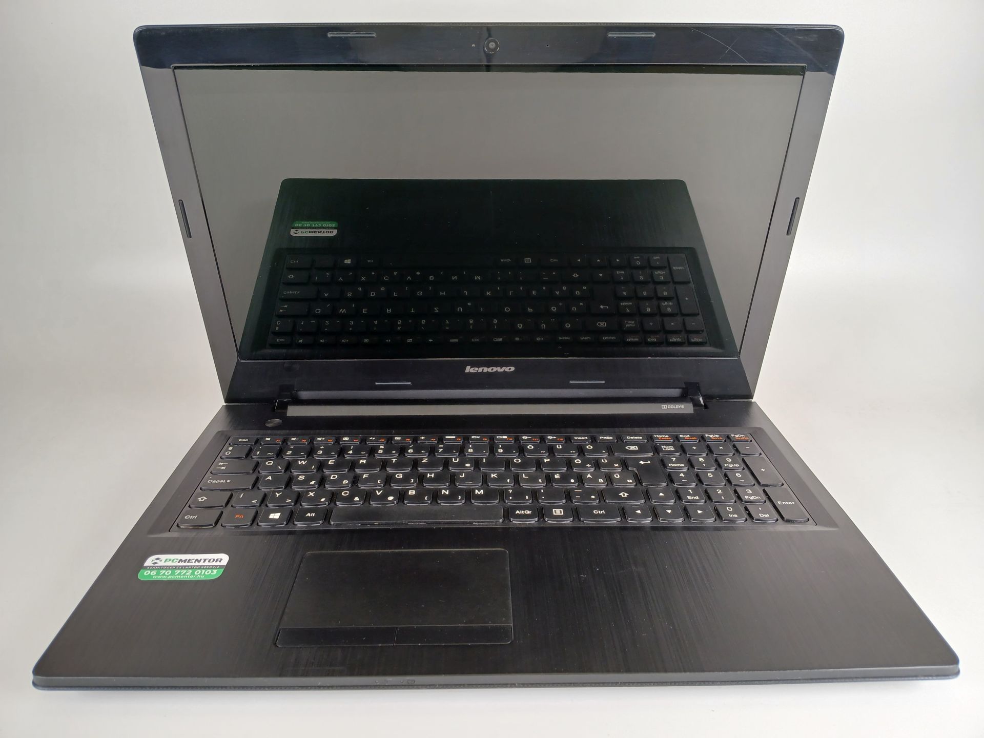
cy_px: 369
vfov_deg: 53.1
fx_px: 739
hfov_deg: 67.3
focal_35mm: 26
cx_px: 492
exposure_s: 1/50
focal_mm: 3.98
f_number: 1.8
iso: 40
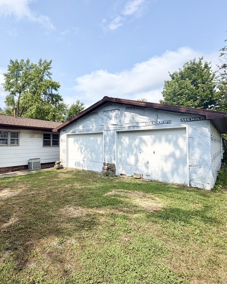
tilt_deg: +1.9
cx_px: 64
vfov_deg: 83.3
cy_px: 137
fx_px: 160
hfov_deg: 67.5
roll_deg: +0.9
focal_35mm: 19
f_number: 2.2
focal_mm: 2.22
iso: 20
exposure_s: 1/799
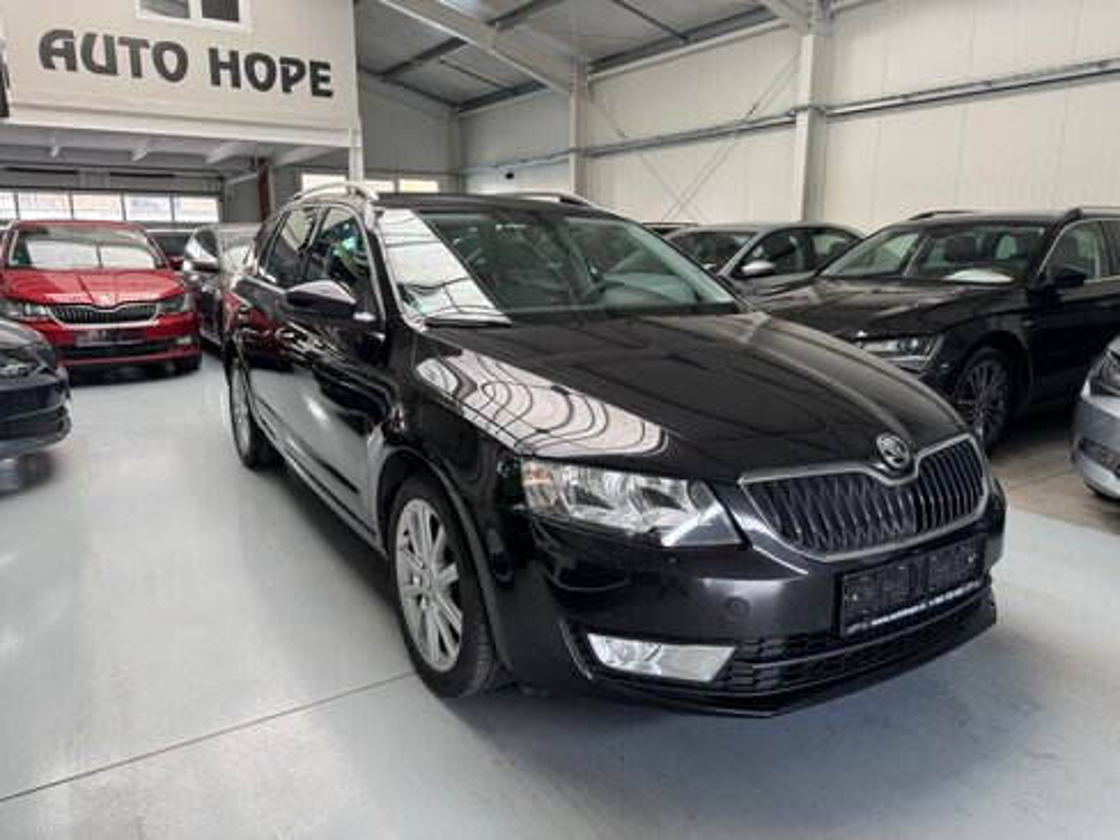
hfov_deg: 71.6
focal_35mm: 24
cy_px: 420
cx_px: 560
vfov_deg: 56.8
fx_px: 777
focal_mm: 6.76
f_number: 1.78
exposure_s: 1/121
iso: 200
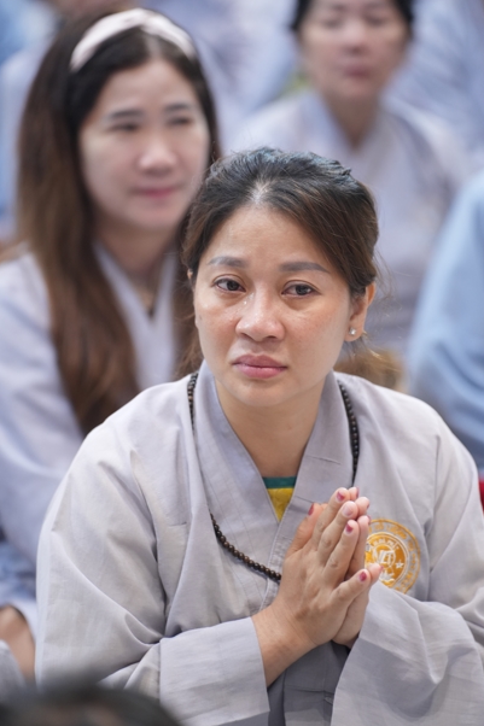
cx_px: 259
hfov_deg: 8.5
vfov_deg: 12.7
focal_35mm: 162
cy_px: 362
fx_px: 3269
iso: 2000
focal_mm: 150
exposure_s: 1/125
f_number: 2.8
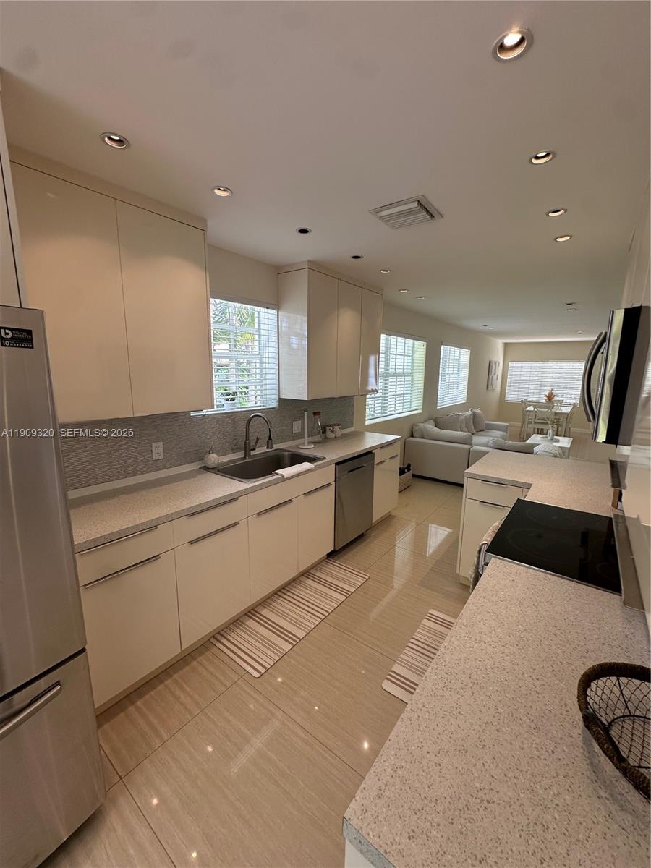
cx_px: 326
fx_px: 351
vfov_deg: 102.1
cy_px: 434
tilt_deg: -9.0
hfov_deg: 85.7
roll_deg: -0.8
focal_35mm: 14
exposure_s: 1/99
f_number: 2.2
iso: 80
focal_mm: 2.22
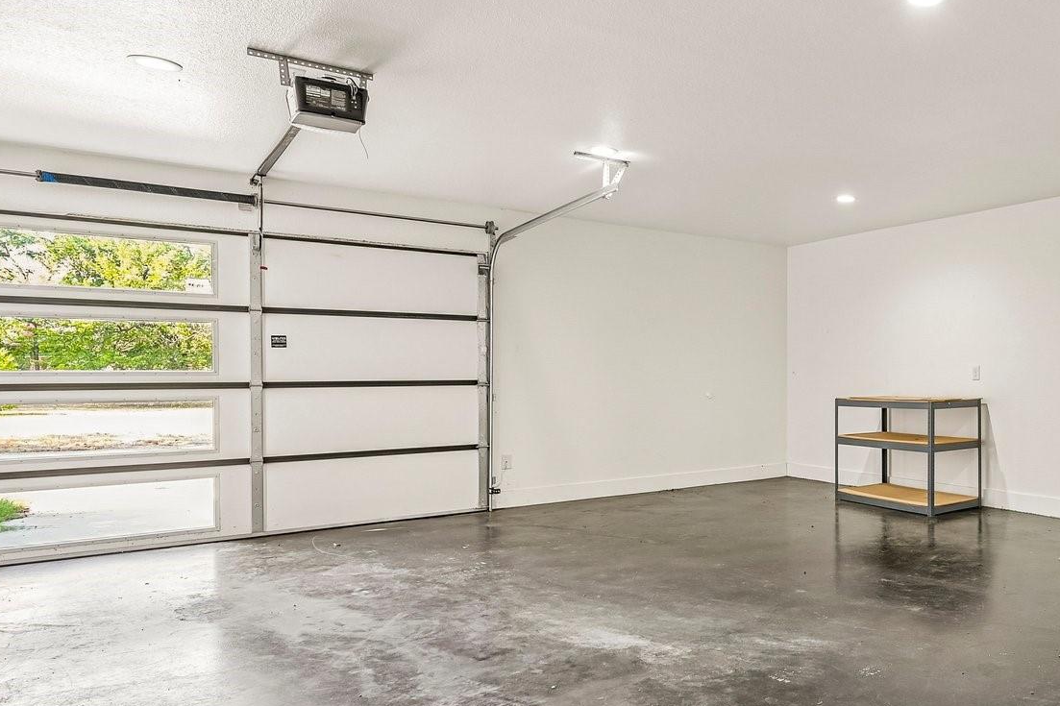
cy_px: 382
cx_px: 884
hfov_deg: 62.1
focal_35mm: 26
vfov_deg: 49.5
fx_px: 765
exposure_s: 1/5
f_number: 9
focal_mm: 14
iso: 250
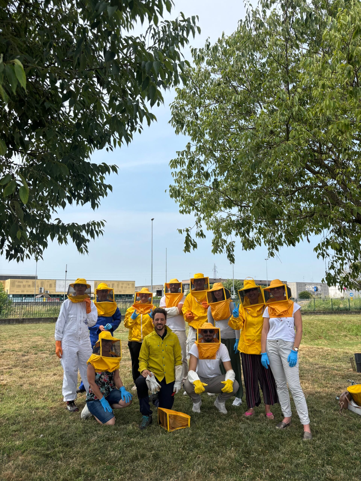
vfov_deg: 67.3
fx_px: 362
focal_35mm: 26
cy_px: 240
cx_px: 180
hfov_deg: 53.1
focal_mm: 5.96
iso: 50
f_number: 1.6
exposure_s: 1/2571
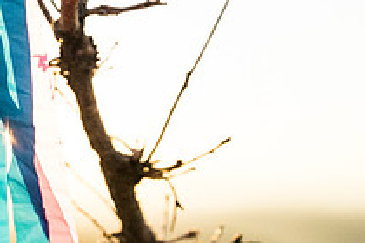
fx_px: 1531
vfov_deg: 9.1
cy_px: 67
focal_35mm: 151
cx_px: 28
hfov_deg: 13.5
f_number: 2.8
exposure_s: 1/8000
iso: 4000
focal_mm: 54.7
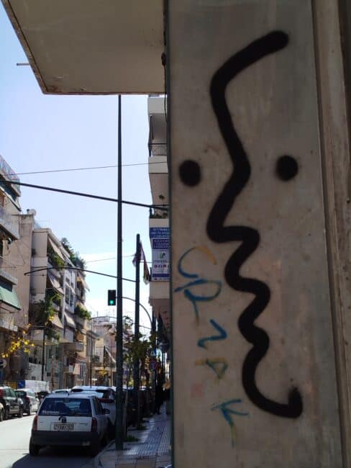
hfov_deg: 30.3
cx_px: 176
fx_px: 649
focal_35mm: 48
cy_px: 234
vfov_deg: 39.6
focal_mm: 5.31
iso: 50
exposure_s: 1/791
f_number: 1.7
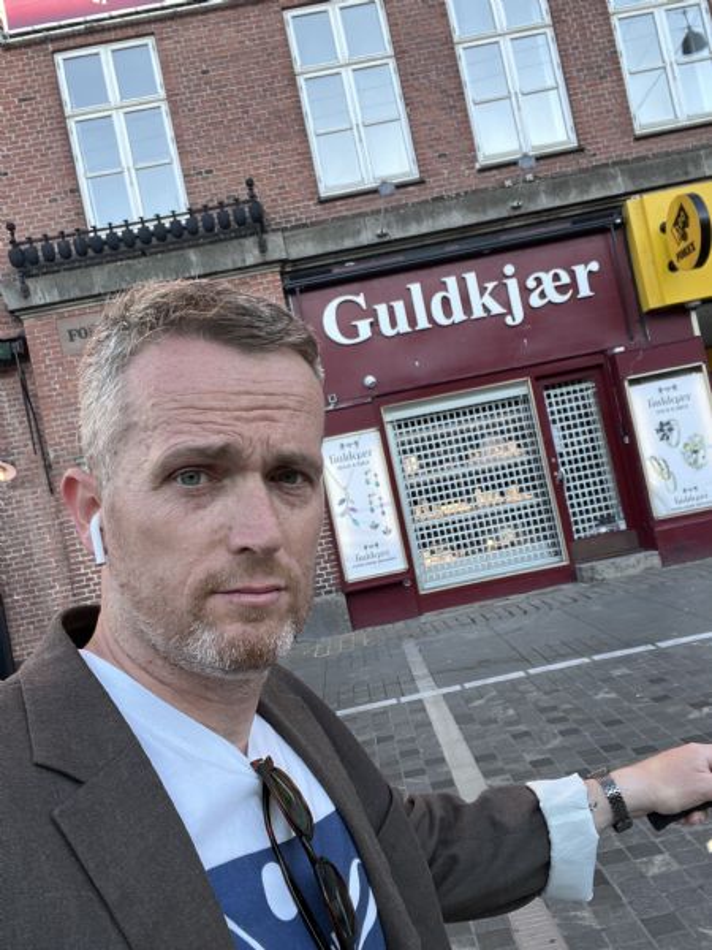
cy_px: 475
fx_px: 823
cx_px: 356
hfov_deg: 46.8
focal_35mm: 30
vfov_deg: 60.0
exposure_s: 1/121
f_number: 2.2
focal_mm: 2.71
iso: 40
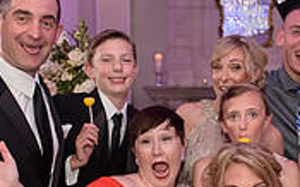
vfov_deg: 14.5
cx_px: 207
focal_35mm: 88
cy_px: 196
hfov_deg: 23.4
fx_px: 719
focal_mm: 26
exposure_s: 1/125
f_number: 3.2
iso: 1600
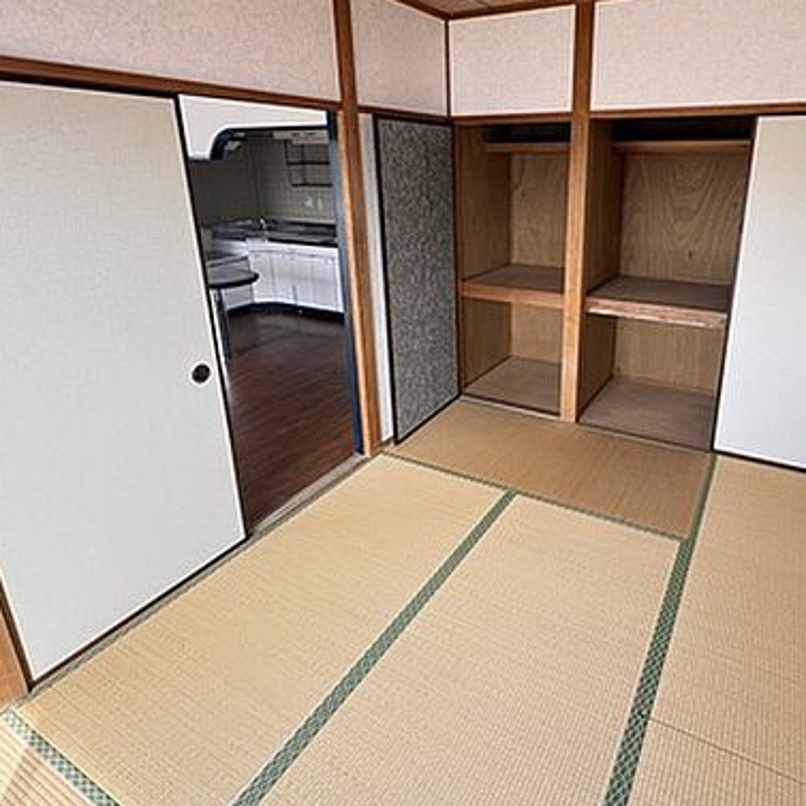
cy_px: 336
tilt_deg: -17.4
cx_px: 505
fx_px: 553
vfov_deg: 71.6
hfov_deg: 71.0
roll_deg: -0.3
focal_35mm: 21
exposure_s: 1/99
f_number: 2.2
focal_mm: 2.22
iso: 80
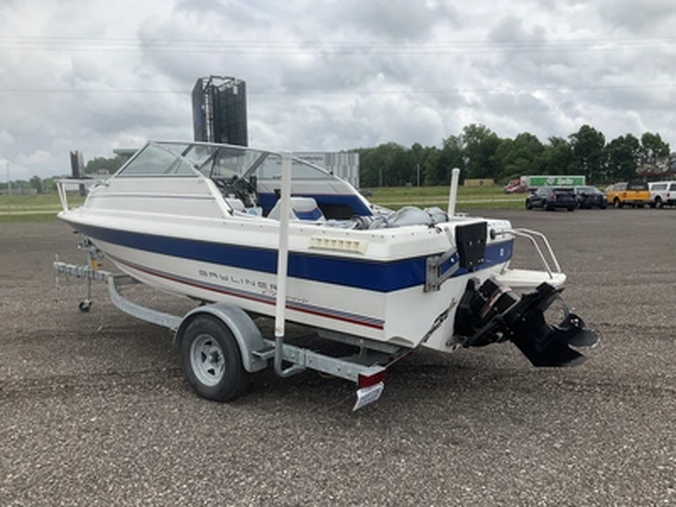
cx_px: 338
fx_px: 566
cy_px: 254
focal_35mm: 29
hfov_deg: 61.7
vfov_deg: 48.2
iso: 25
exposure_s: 1/2667
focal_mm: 3
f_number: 1.8
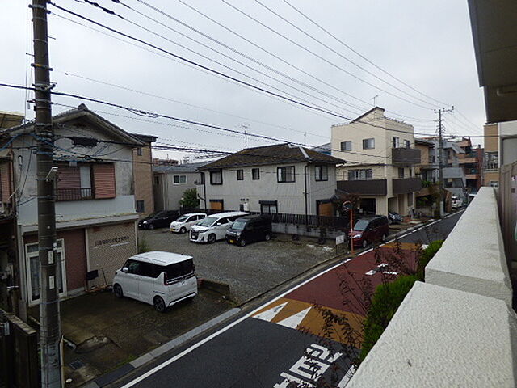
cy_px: 194
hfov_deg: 81.7
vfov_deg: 66.0
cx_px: 258
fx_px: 299
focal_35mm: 20
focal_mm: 3.58
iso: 100
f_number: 2.8
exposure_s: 1/320
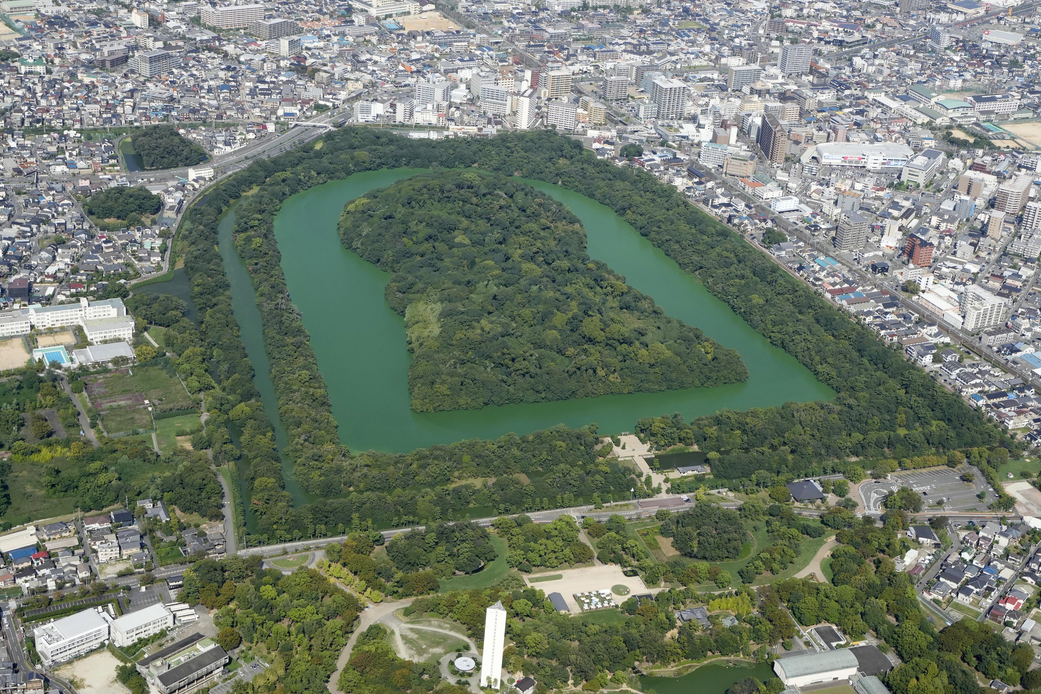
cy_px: 341
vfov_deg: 25.5
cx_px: 529
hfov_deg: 37.5
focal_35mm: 53
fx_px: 1532
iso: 500
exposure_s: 1/1250
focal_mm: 35
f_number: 8
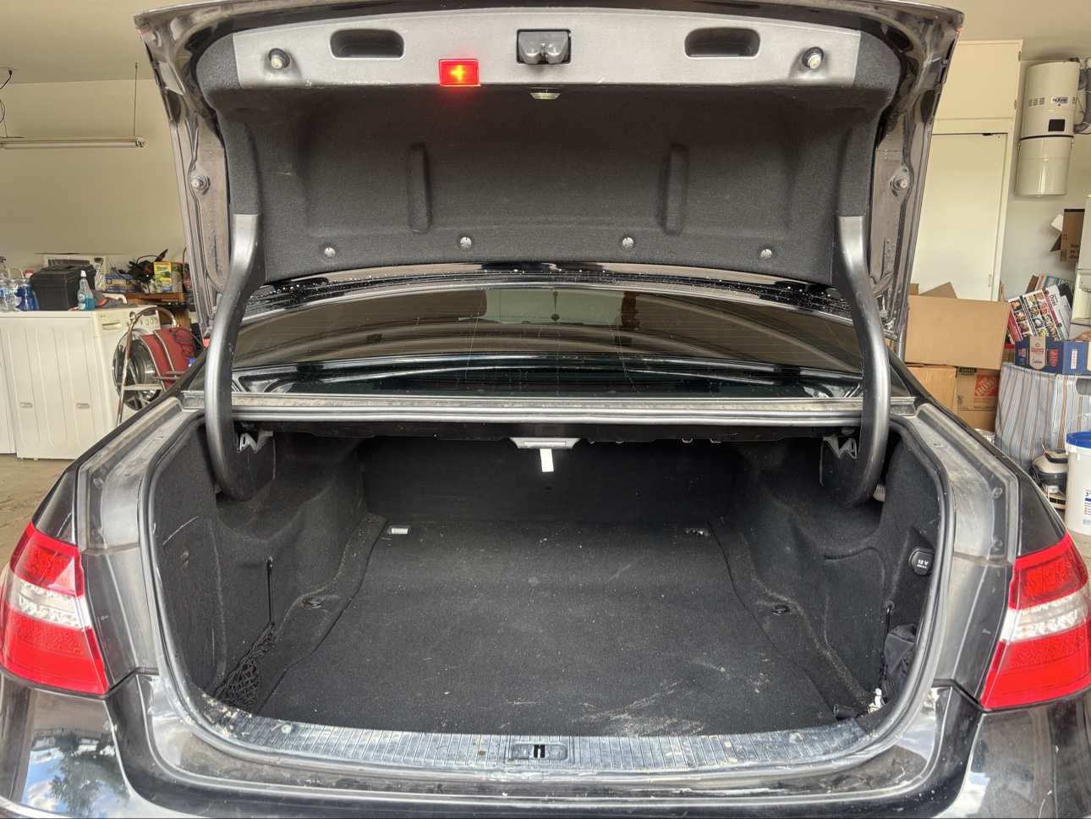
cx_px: 546
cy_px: 410
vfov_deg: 53.1
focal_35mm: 26
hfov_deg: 67.3
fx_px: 820
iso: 125
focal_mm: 5.96
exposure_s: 1/70
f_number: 1.6
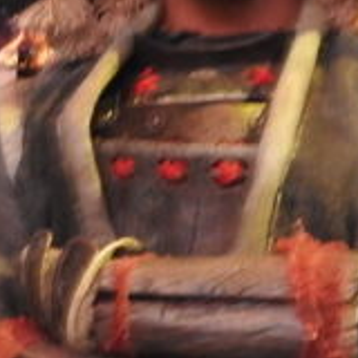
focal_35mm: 170
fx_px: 1989
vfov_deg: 10.3
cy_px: 72
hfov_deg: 9.8
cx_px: -260
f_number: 3.5
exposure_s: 1/13
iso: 400
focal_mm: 5.4
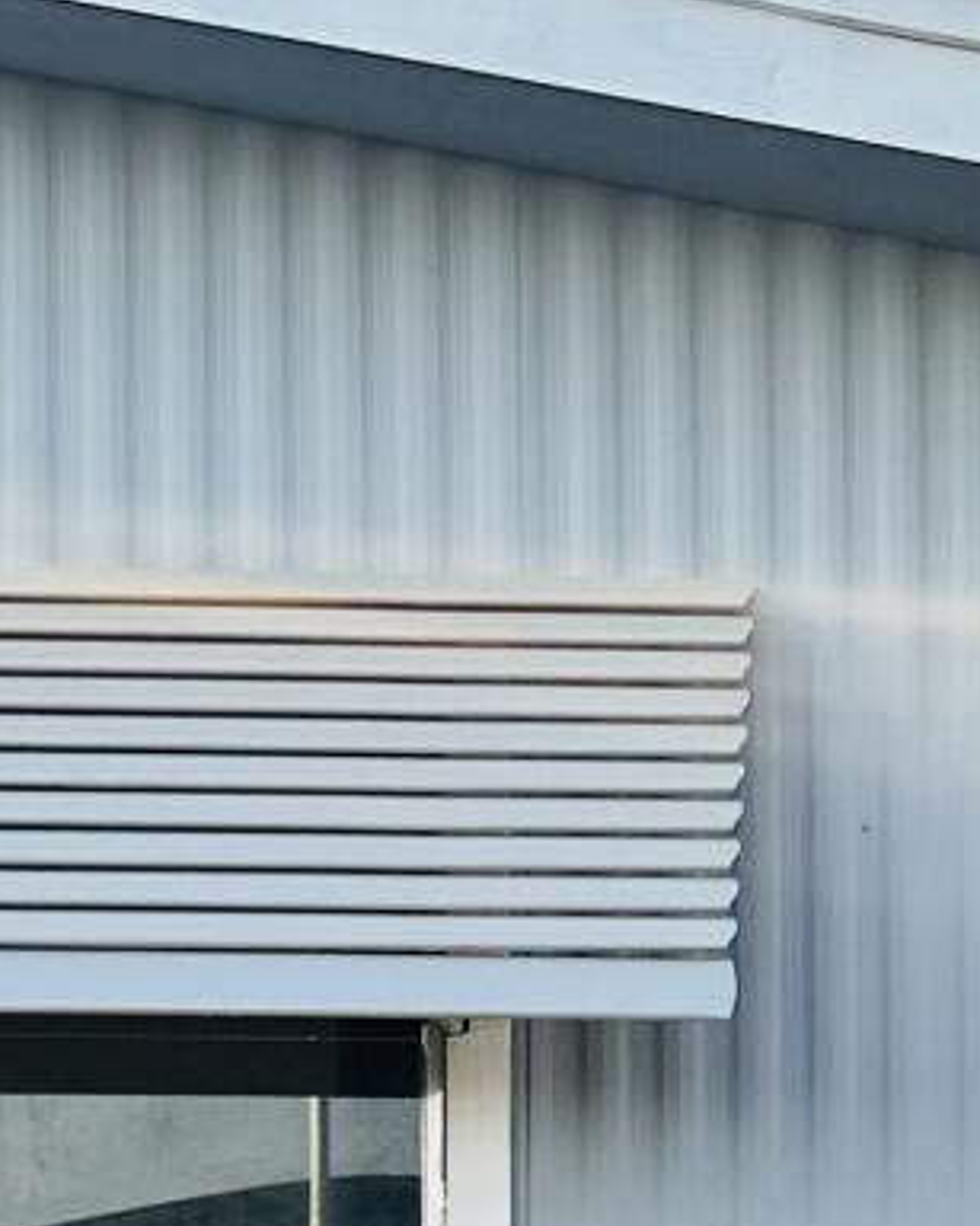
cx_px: 1468
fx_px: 4425
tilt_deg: +1.8
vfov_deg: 15.1
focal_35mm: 122
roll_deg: +1.6
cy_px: 1555
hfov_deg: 12.1
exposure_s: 1/1916
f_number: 1.78
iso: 80
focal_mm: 6.86
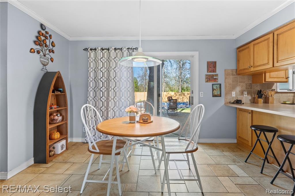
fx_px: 131
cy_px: 98
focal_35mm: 16
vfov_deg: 73.7
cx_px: 148
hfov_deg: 96.8
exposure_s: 1/30
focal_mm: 16
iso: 6400
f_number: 5.6
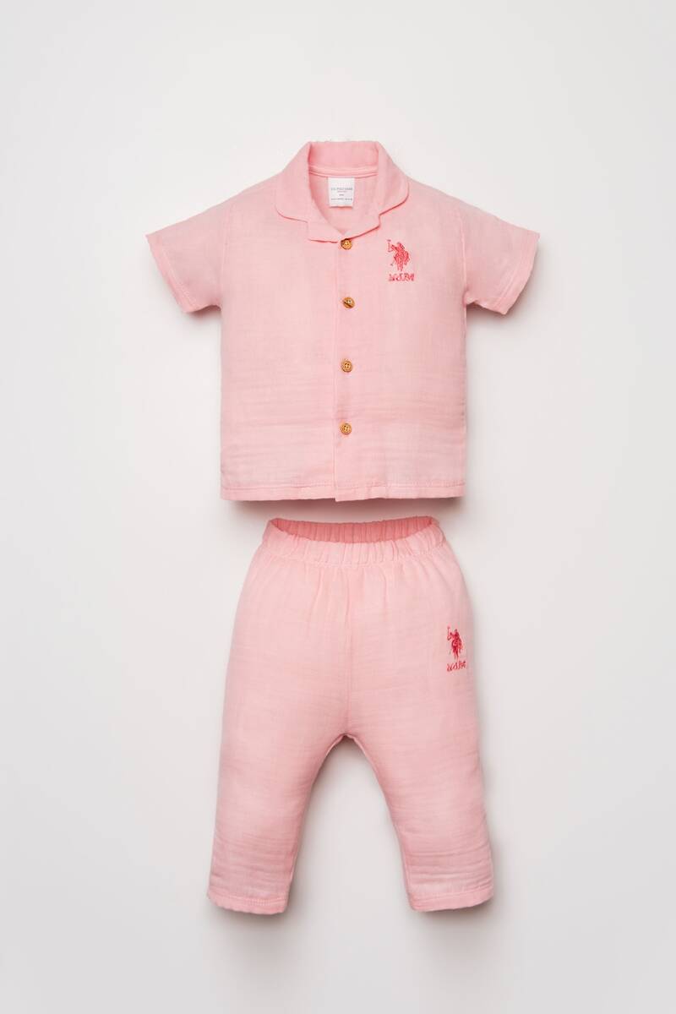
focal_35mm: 45
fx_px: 1267
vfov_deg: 43.6
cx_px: 338
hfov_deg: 29.9
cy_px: 507
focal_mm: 30
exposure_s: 1/160
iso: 125
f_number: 7.1
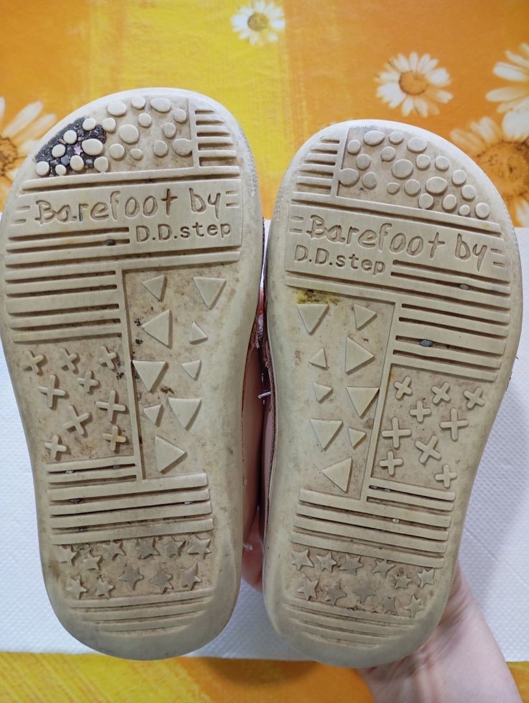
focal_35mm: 28
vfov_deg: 63.4
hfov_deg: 49.8
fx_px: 569
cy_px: 352
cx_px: 264
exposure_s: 1/33.3
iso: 1225
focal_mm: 4.27
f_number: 1.8
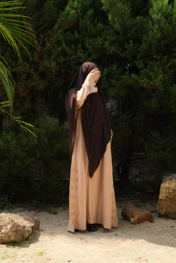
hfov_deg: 25.5
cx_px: 88
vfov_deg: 37.5
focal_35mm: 53
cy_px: 132
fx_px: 389
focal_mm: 35
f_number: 11
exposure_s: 1/250
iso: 640
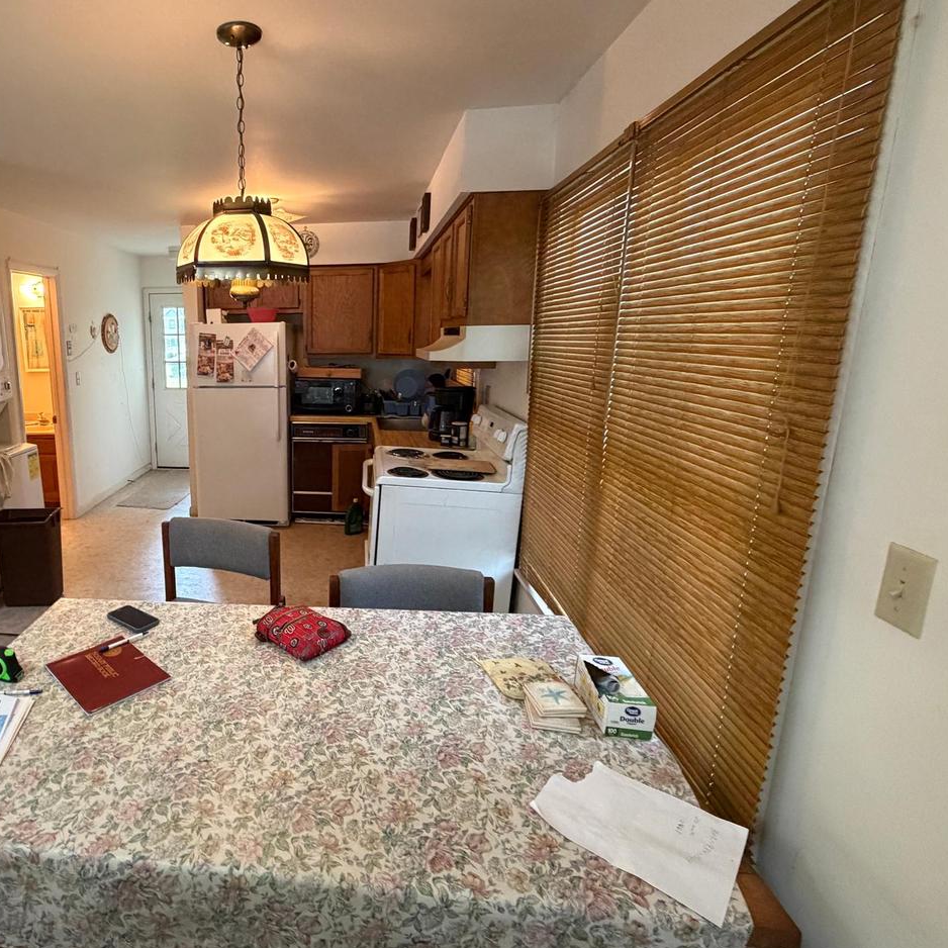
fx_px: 589
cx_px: 279
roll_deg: -0.2
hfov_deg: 74.0
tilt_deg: -11.1
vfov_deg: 77.6
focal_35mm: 19
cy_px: 449
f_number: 2.2
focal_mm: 2.22
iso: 500
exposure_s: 1/60
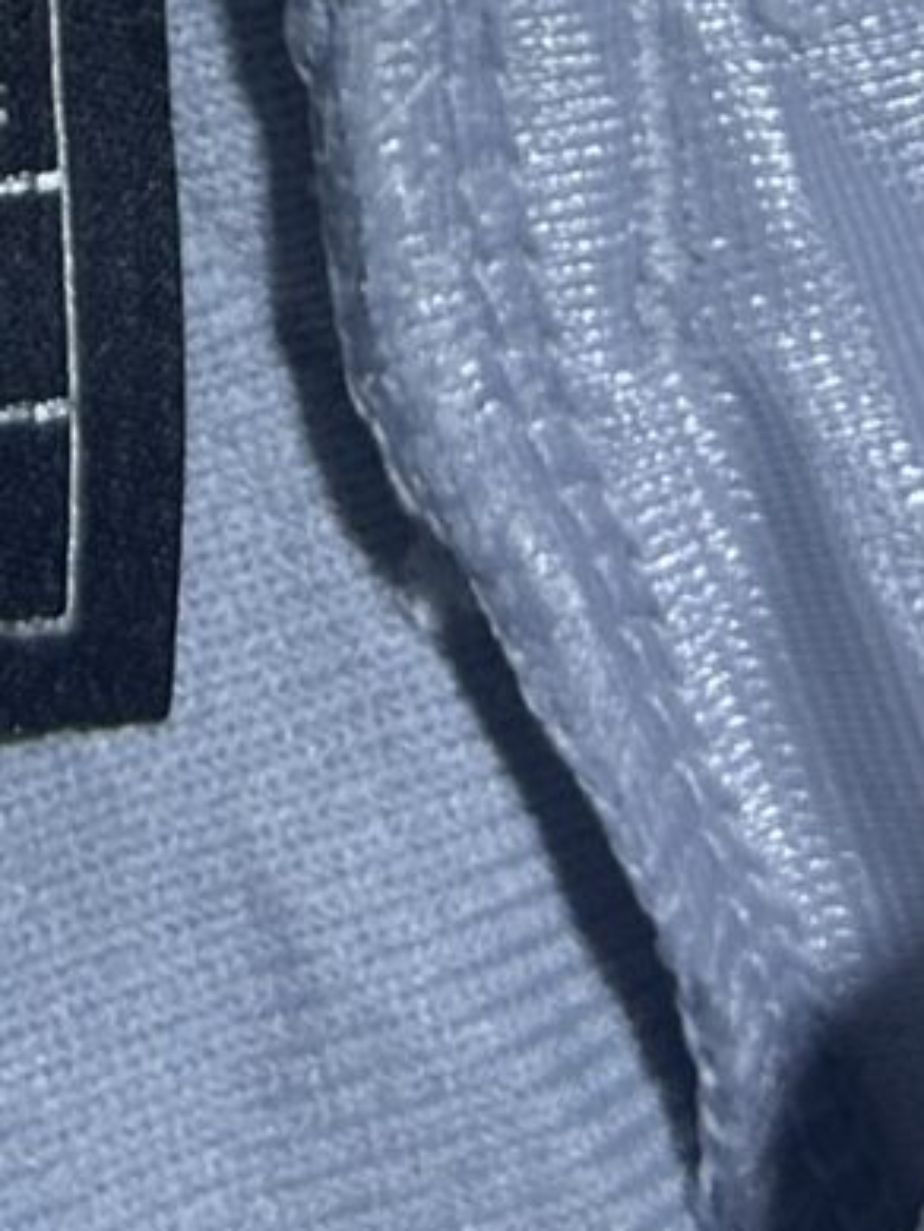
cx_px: -152
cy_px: -1354
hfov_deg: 8.6
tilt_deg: -52.5
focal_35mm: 171
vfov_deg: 10.5
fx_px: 6083
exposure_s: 1/122
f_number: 1.5
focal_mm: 5.7
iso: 32
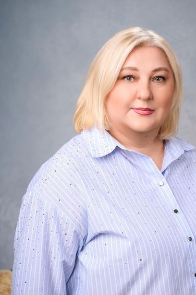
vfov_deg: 14.4
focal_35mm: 143
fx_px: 1169
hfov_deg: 9.6
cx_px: 134
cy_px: 143
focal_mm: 101
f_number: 4
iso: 160
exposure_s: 1/125
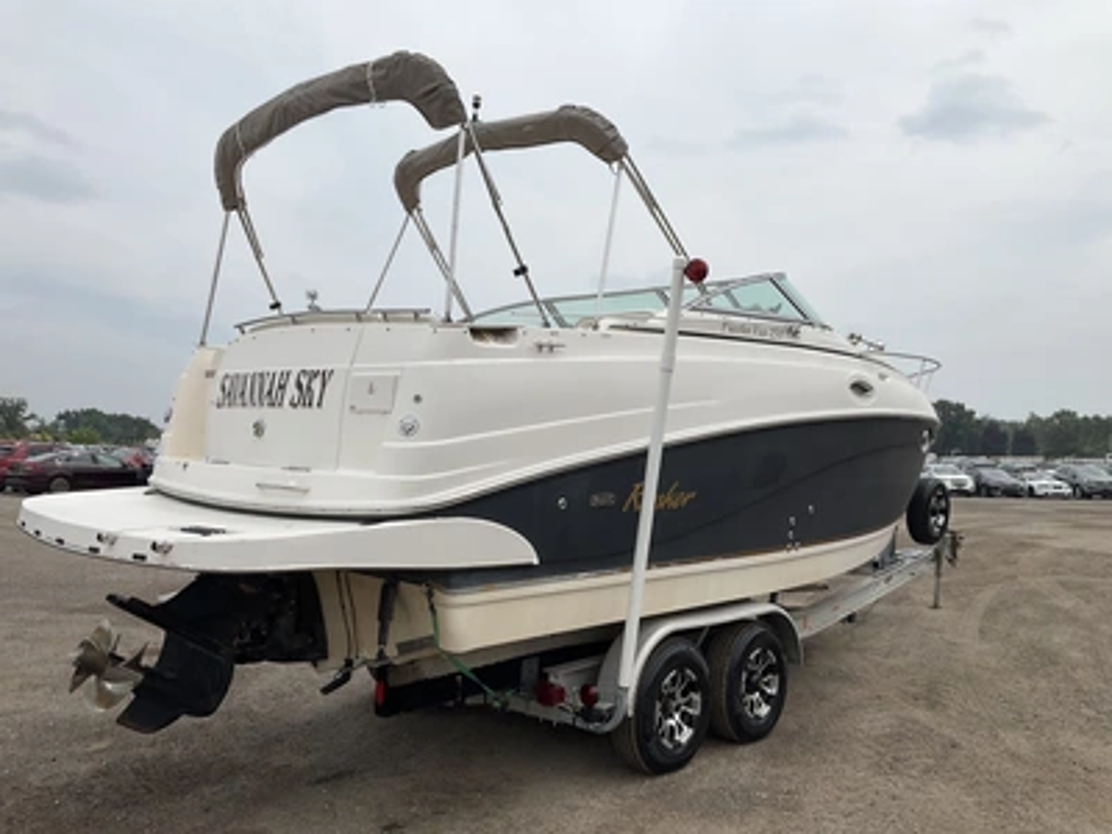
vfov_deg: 48.2
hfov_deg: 61.7
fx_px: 932
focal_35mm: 29
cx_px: 556
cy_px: 417
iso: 25
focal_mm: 3
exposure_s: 1/2959
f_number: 1.8
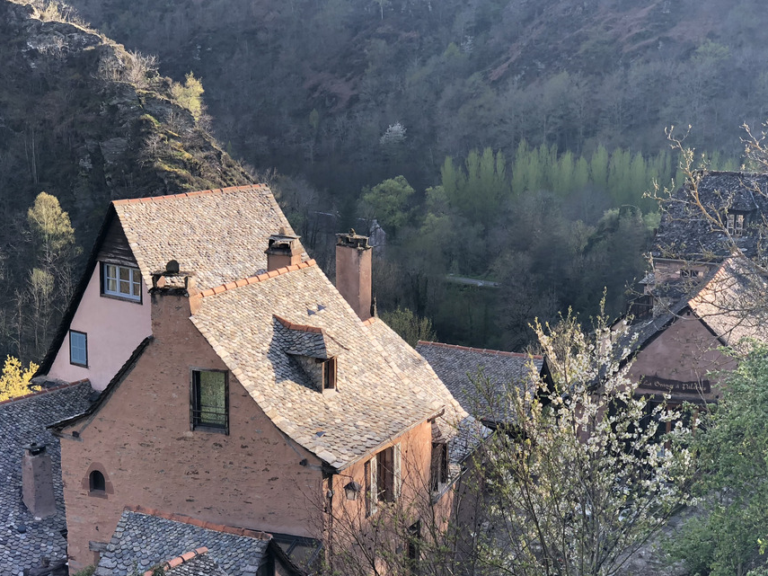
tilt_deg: -12.7
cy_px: 383
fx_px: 1619
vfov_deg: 20.1
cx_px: 335
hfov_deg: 26.7
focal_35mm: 73
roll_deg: +0.7
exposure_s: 1/184
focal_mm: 6
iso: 16
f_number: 2.4
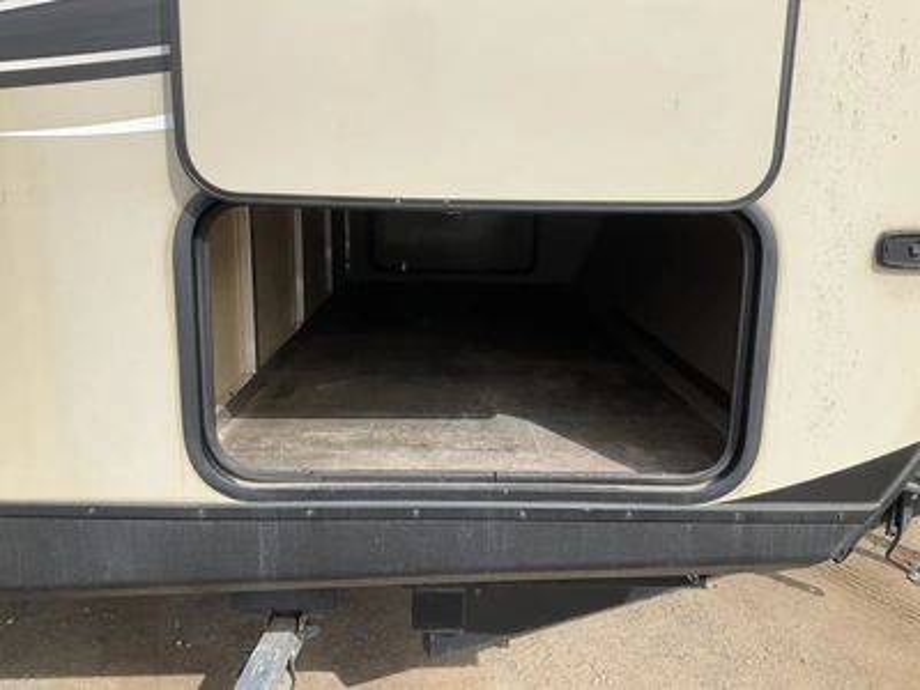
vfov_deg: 48.2
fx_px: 771
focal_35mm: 29
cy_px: 345
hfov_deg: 61.7
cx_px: 460
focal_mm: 3
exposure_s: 1/1221
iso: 25
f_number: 1.8
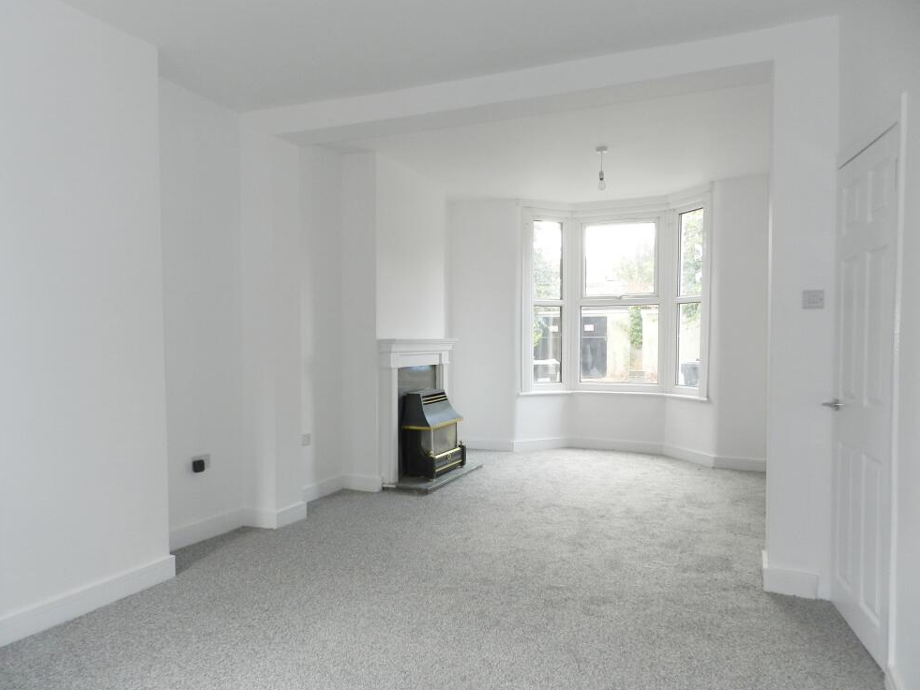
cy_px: 358
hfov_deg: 71.6
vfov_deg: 56.8
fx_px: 638
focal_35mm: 24
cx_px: 447
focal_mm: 4
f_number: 3.4
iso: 160
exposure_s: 1/50
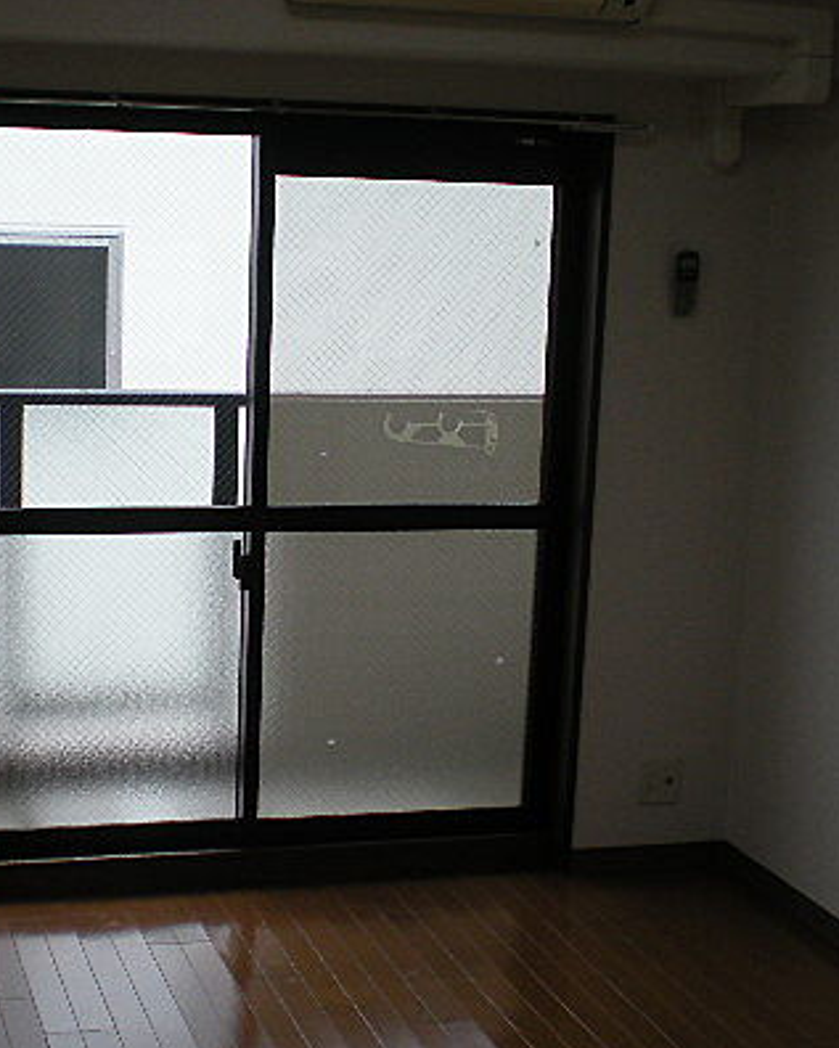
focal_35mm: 60
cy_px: 611
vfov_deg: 31.4
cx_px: 262
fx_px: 1862
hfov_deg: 25.2
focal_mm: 6.3
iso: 64
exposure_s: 1/73.6
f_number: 3.1
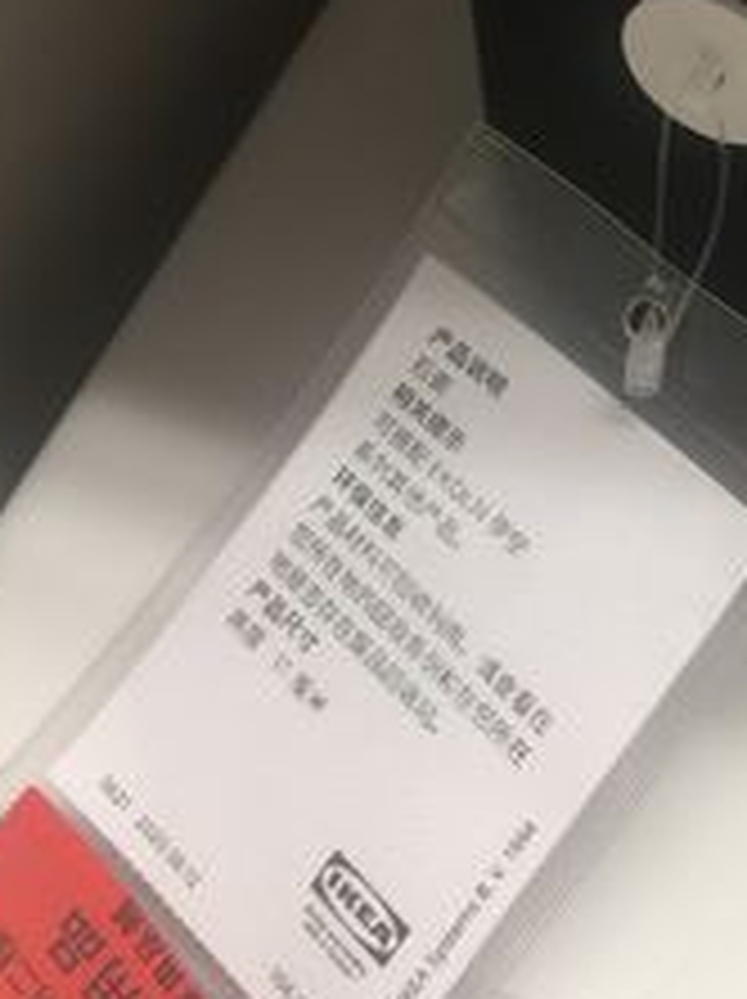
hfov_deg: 23.1
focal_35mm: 61
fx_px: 1759
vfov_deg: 30.5
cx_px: 720
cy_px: 130
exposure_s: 1/17
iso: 40
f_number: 2.2
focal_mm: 4.15
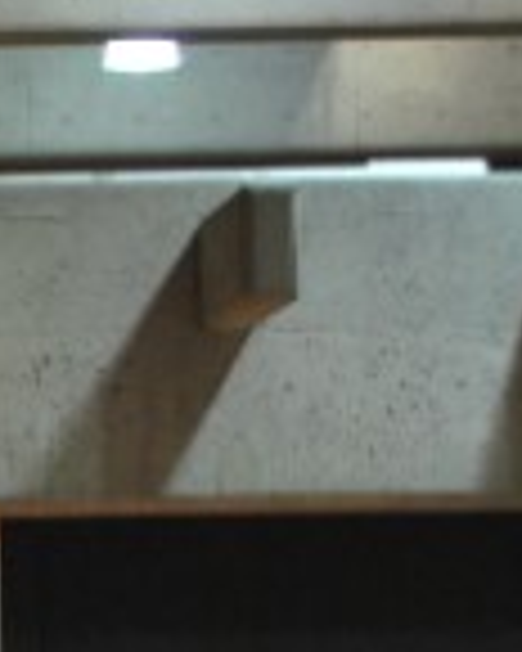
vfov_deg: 8.6
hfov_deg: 6.7
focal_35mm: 223
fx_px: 4306
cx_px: -497
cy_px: 769
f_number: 5
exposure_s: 1/20
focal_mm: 32
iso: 400
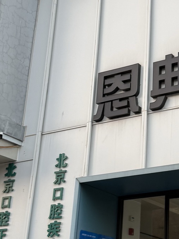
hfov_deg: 19.8
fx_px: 497
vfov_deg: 27.0
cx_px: 180
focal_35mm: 72
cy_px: 121
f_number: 1.78
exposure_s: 1/121
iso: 80
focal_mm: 6.76
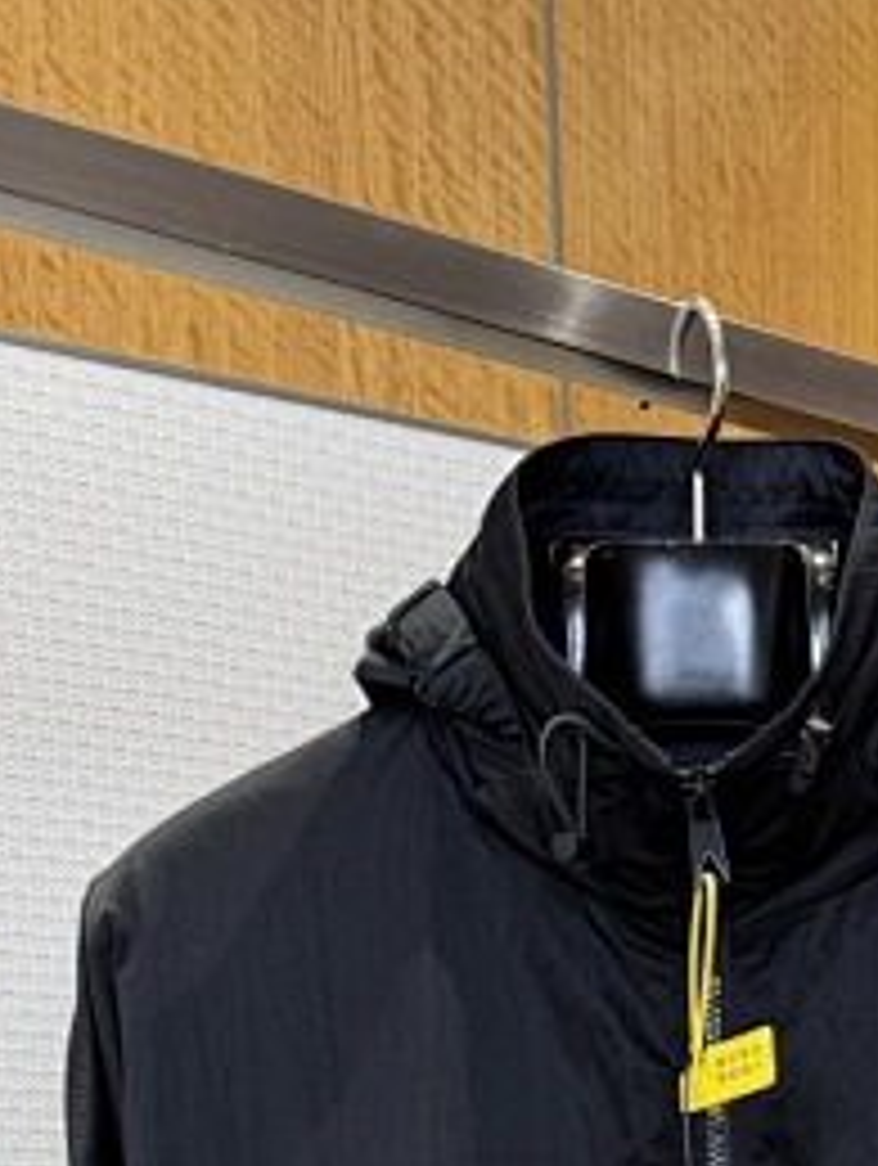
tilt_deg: -8.6
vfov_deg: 21.6
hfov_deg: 19.4
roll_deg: +0.2
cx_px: 860
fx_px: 2496
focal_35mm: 74
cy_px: 1787
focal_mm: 6.76
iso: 64
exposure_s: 1/100
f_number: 1.78
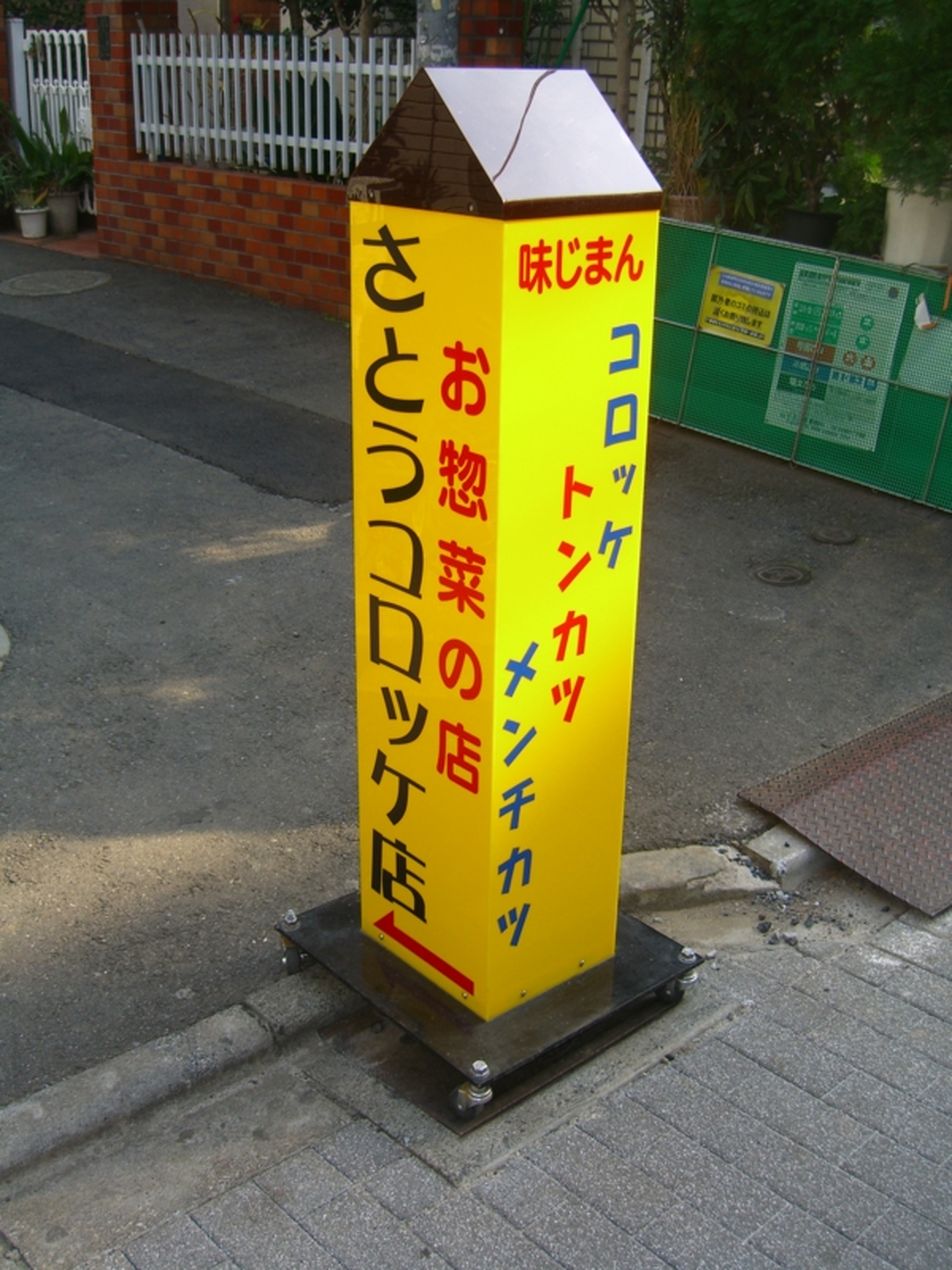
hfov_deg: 37.7
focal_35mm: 38
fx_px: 1393
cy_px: 635
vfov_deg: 49.0
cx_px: 476
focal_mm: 7.9
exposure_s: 1/160
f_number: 2.8
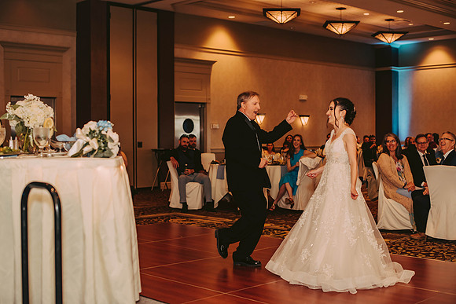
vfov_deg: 27.0
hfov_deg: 39.6
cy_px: 152
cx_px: 228
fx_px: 633
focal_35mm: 50
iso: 800
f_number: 2.5
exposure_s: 1/125
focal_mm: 50
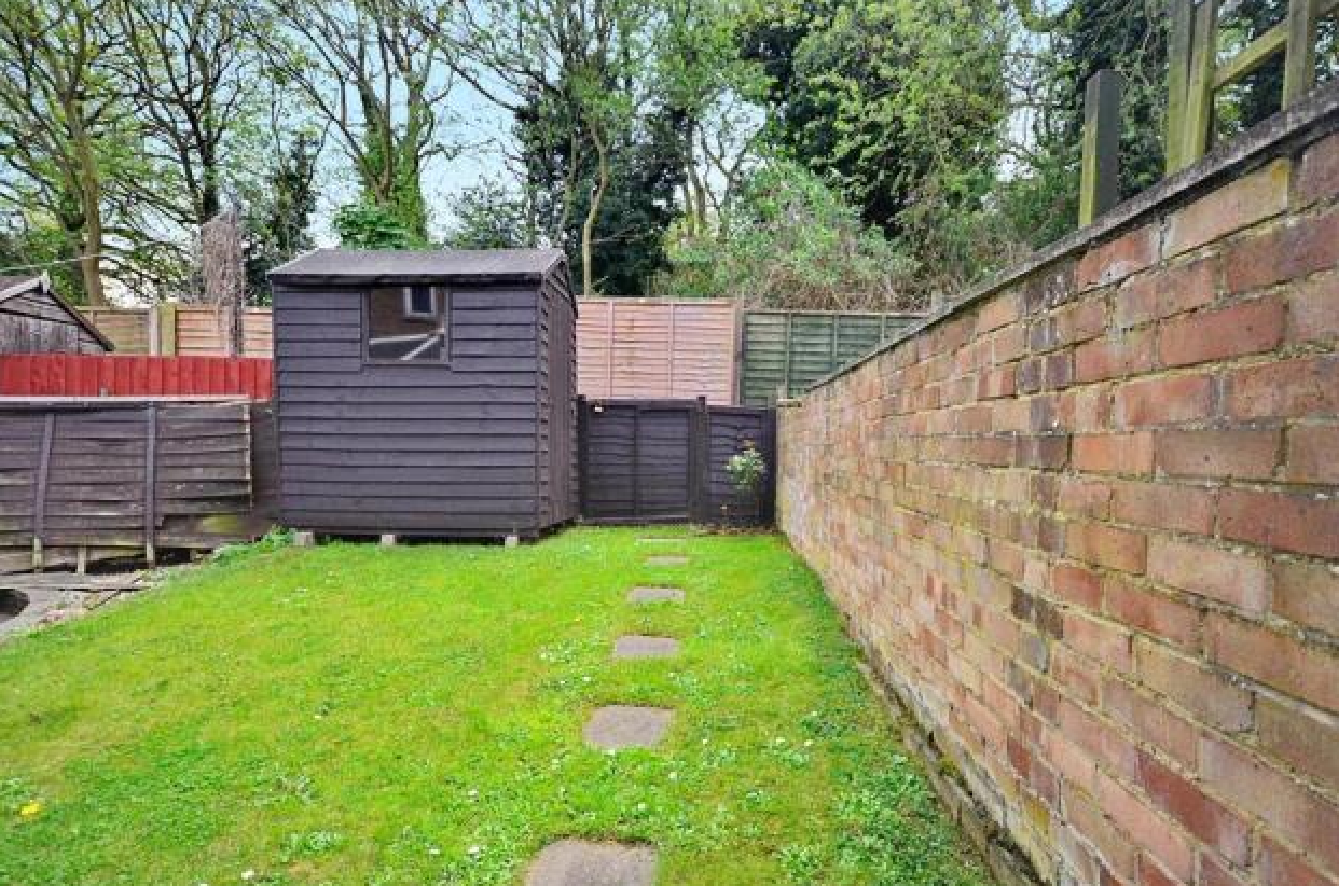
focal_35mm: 19
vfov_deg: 64.3
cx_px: 668
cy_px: 451
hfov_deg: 87.0
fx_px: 705
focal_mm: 12
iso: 200
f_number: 4.5
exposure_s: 1/80
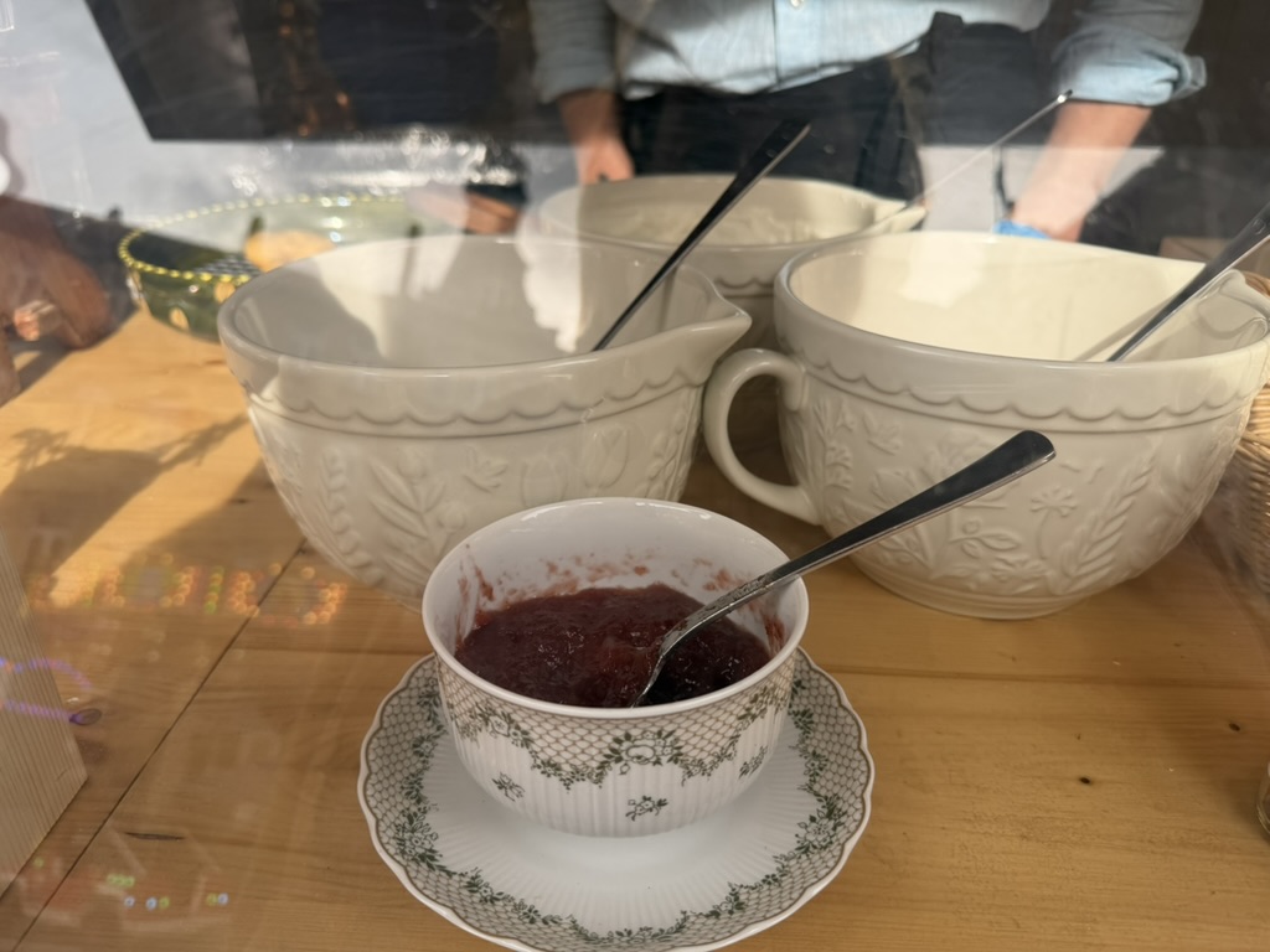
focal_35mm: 24
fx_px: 881
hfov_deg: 71.6
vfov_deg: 56.8
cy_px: 476
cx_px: 635
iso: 80
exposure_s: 1/742
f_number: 1.78
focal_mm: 6.76
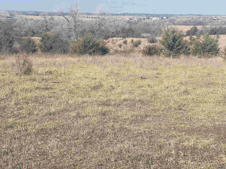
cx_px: 113
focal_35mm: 77
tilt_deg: -8.8
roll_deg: -1.0
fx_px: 503
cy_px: 84
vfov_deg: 19.1
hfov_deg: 25.3
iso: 32
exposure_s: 1/853
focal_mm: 9
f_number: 2.8
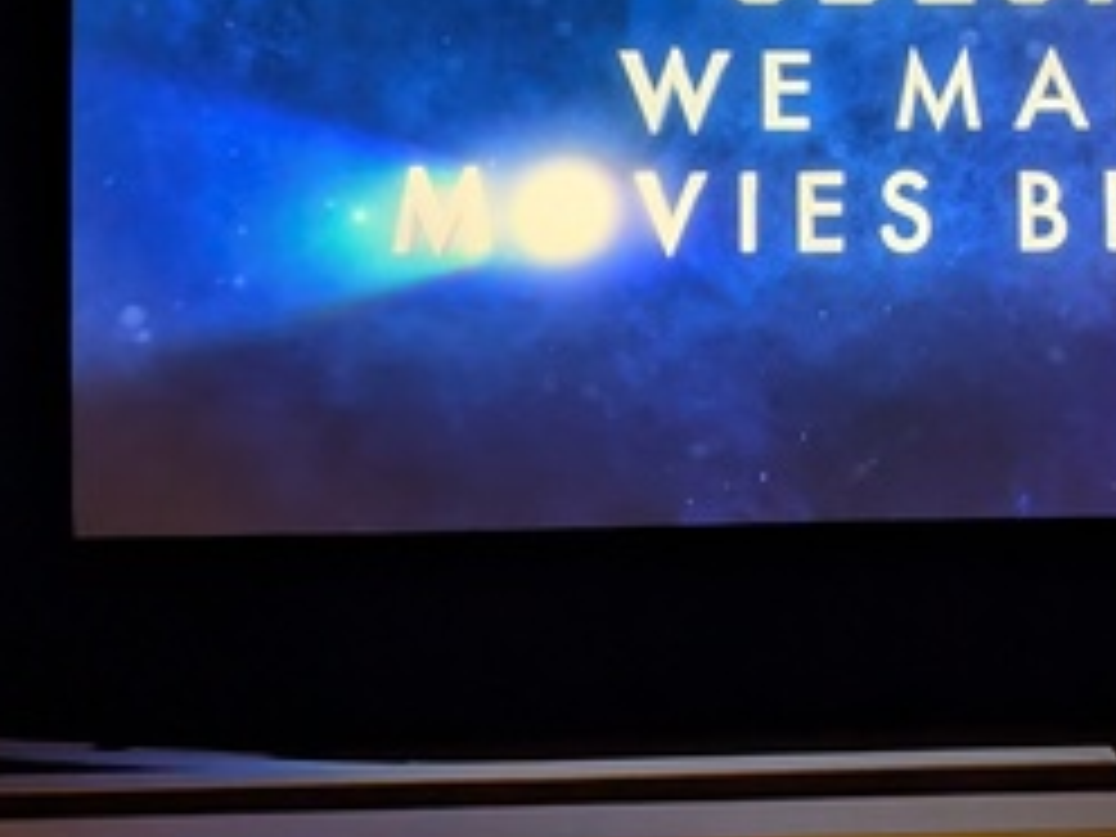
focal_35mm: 62
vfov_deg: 23.3
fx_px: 1999
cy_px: 166
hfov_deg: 30.4
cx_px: 900
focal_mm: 6.9
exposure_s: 1/36
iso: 266
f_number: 1.68
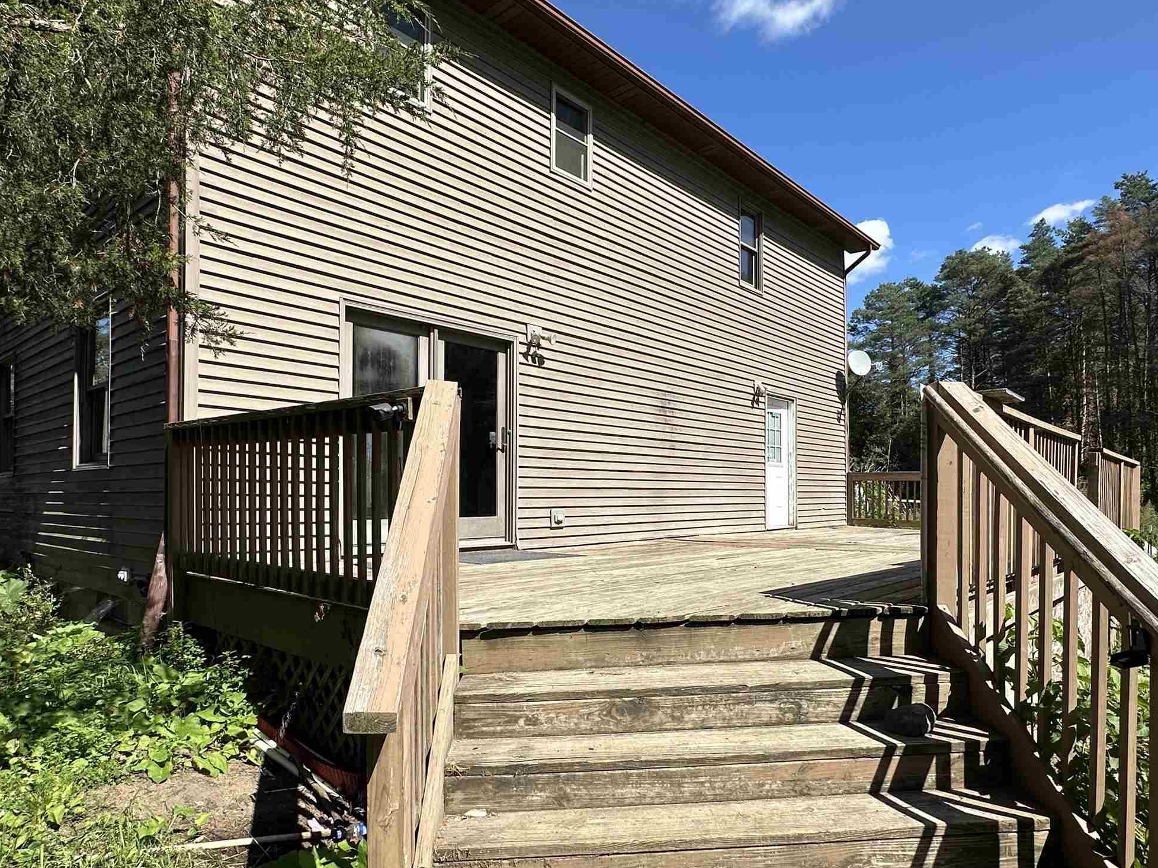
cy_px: 487
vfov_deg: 60.9
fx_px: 736
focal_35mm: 22
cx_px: 609
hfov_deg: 76.3
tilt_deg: +1.9
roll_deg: +0.6
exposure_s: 1/1795
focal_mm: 2.22
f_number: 2.2
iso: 50
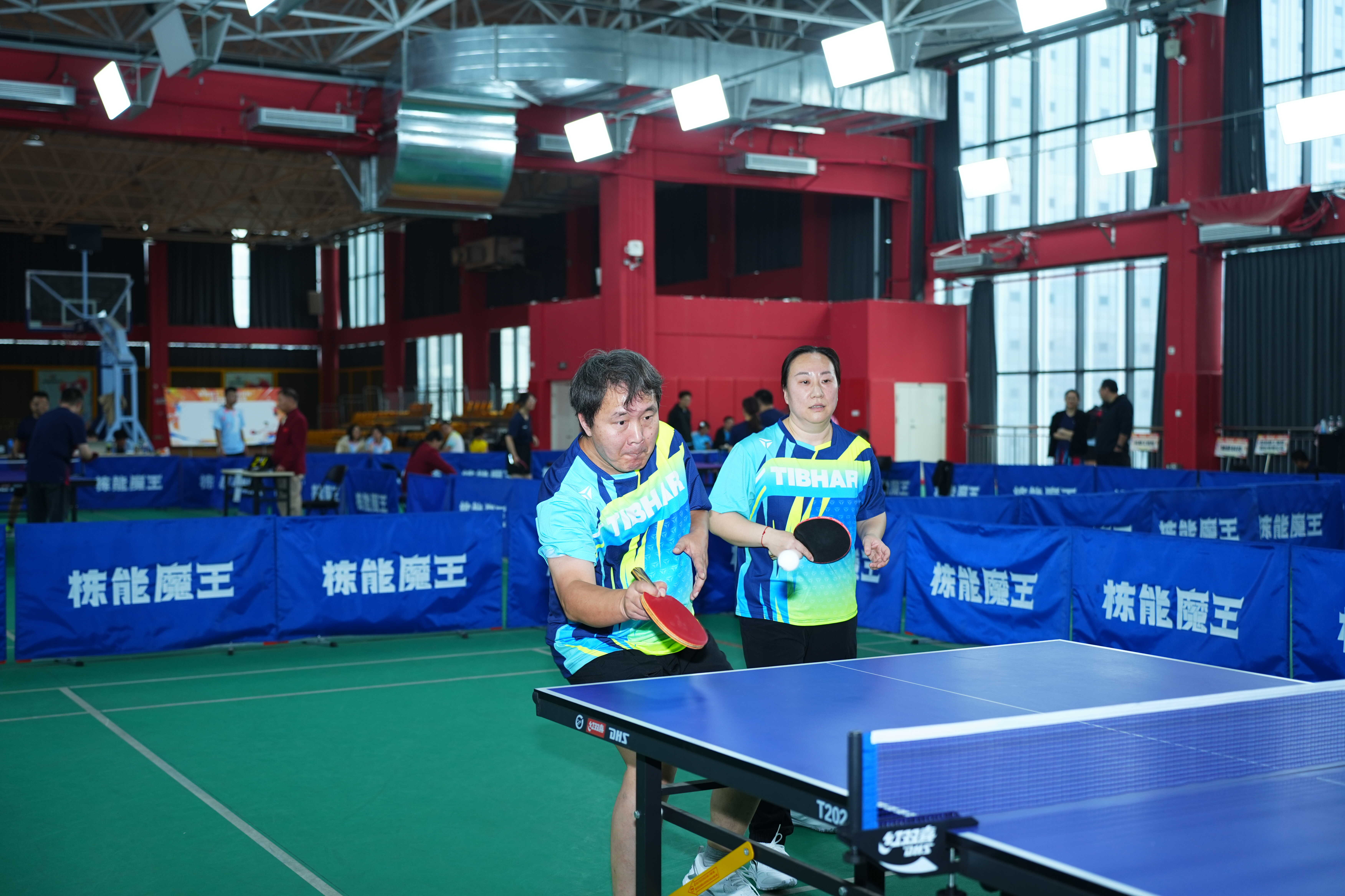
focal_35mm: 42
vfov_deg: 31.9
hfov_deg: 46.4
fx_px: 1569
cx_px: 672
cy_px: 448
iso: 400
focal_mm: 42
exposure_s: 1/200
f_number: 2.8
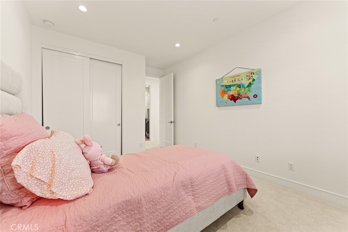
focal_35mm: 14
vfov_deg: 81.2
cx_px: 174
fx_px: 135
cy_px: 116
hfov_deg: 104.2
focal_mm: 14
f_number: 6.3
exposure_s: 1/6
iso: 320
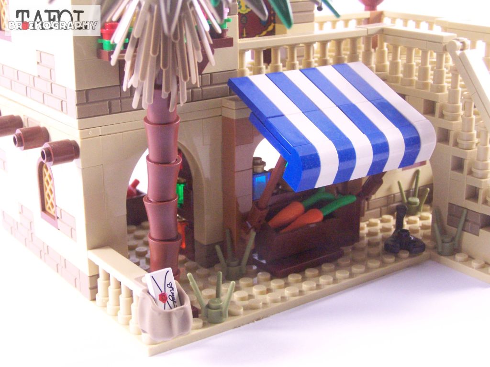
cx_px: 245
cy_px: 184
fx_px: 835
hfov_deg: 32.7
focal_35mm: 59
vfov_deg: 24.8
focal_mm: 9.8
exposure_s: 1/60
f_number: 4
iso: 400
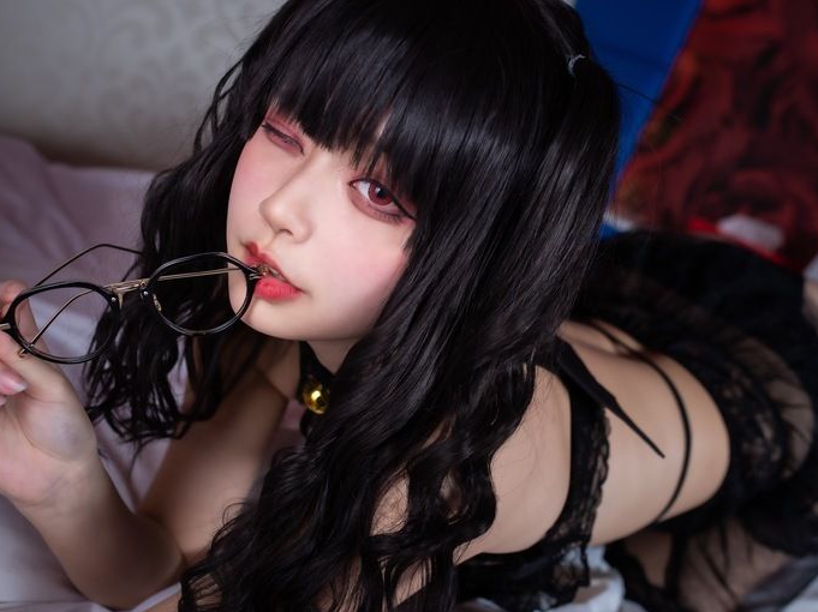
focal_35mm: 38
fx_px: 897
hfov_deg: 49.0
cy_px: 307
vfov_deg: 37.7
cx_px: 407
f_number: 4
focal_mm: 35
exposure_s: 1/200
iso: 160
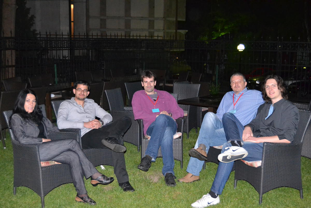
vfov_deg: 28.1
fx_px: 415
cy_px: 104
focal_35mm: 48
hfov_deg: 41.1
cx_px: 156
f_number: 4.5
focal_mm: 32
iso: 3200
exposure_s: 1/60
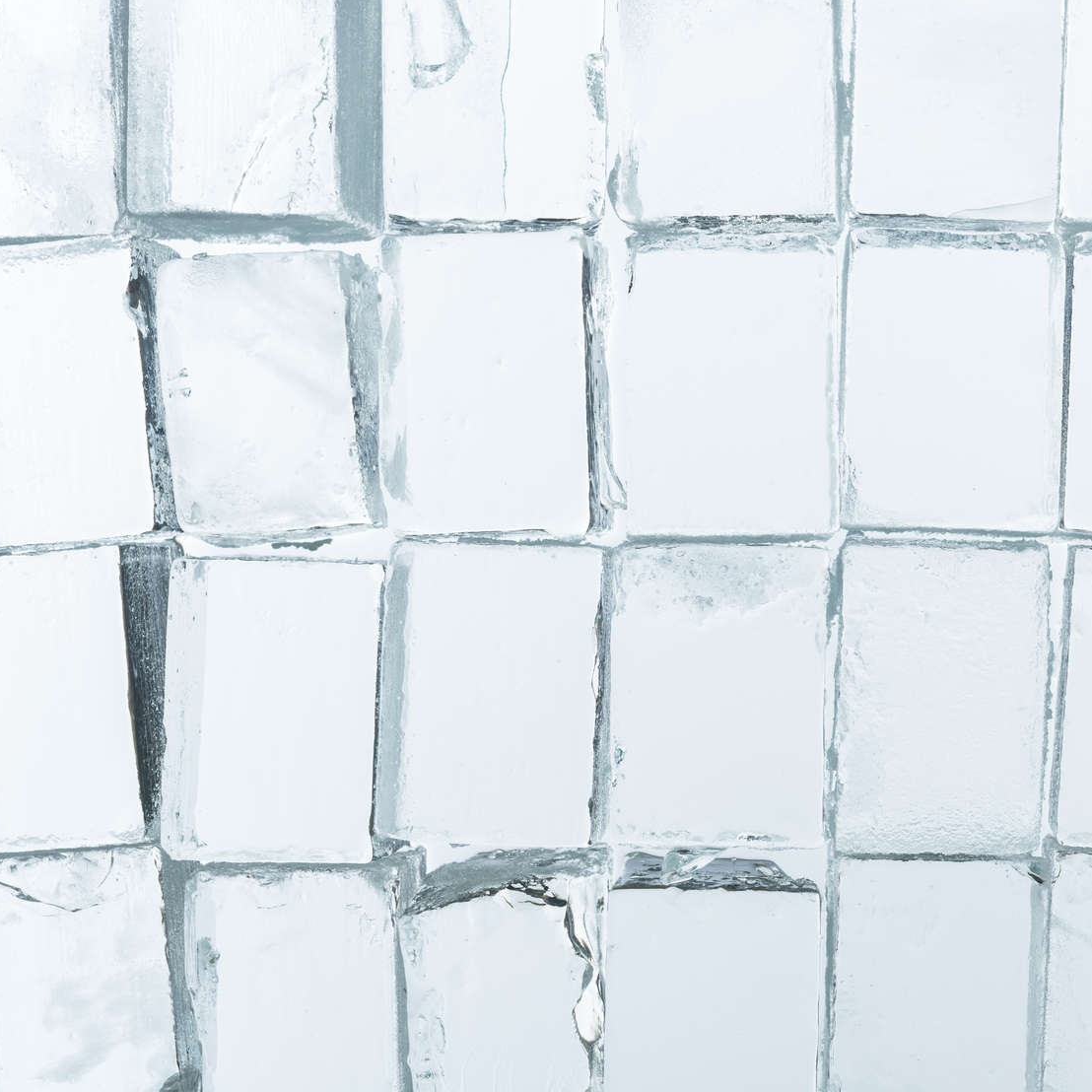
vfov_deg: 25.0
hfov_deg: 24.7
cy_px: 540
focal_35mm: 69
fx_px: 2463
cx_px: 834
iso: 80
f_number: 9
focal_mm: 50
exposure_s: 1/160
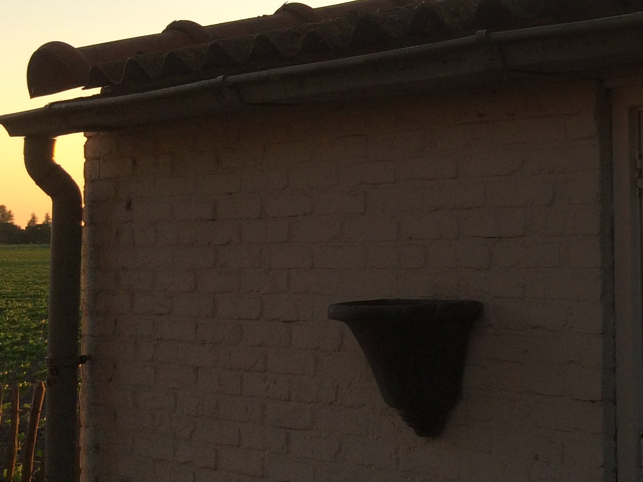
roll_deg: +1.0
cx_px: 740
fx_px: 1282
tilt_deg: +3.2
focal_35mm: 69
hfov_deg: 25.7
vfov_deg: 21.2
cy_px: 163
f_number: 2.2
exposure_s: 1/250
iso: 32
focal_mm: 4.15
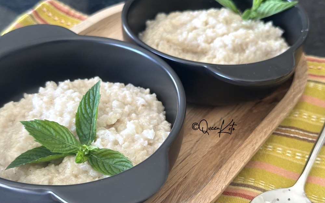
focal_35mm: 51
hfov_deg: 39.6
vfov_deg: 25.3
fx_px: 452
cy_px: 120
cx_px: 162
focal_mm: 6.86
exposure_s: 1/73
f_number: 1.78
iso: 80
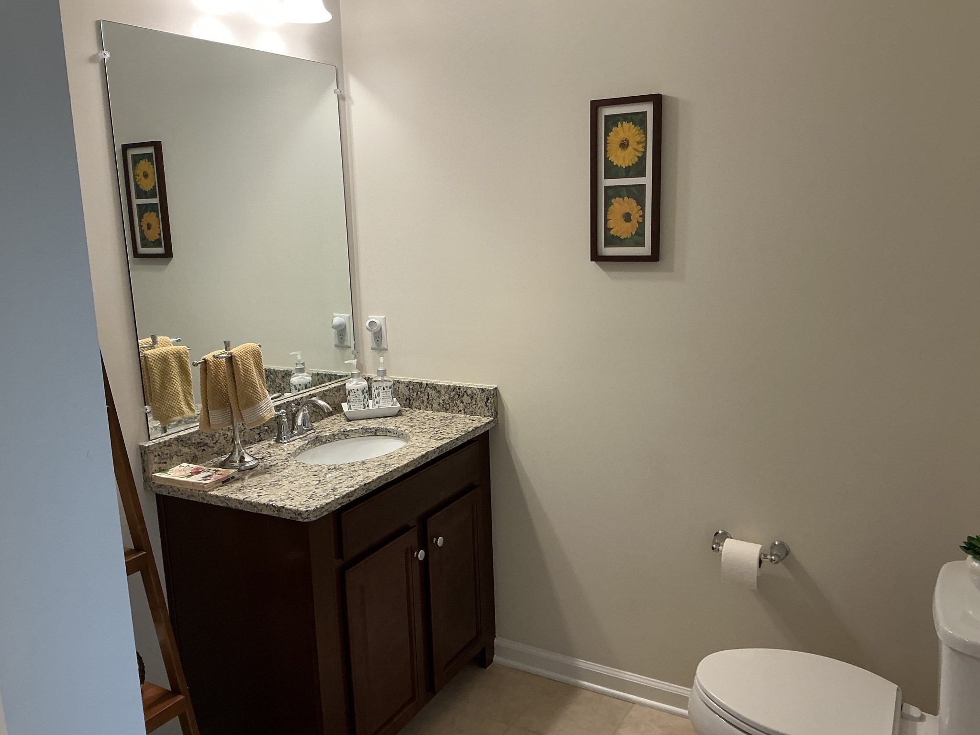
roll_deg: +2.2
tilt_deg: -12.0
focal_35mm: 29
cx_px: 490
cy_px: 368
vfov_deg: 48.2
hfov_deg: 61.7
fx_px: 821
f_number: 1.8
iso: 80
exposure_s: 1/60
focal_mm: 3
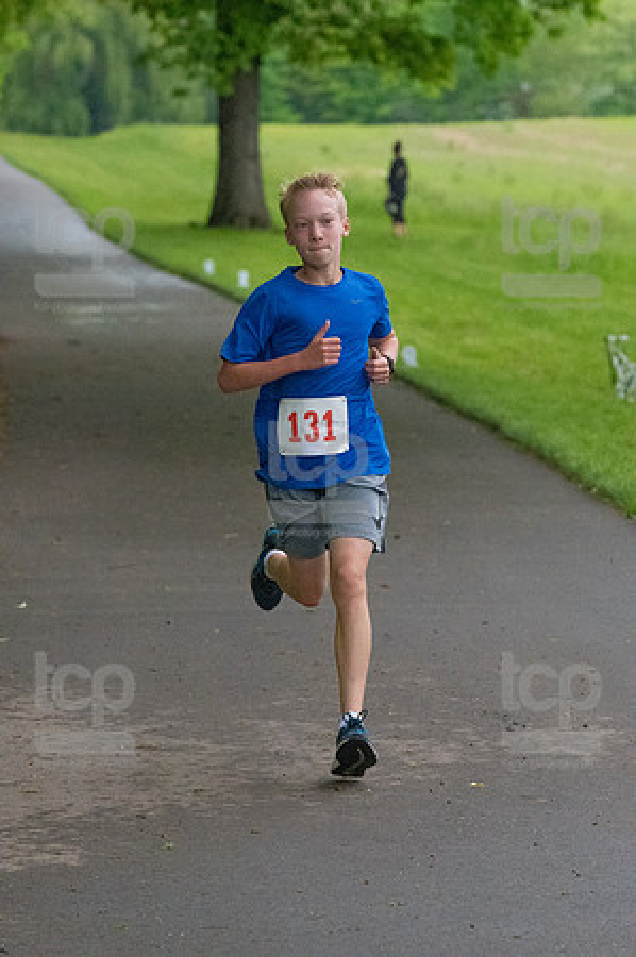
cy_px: 478
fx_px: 5763
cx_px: 318
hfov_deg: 6.3
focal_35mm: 217
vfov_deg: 9.5
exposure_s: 1/1250
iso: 6400
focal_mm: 145
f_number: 5.6
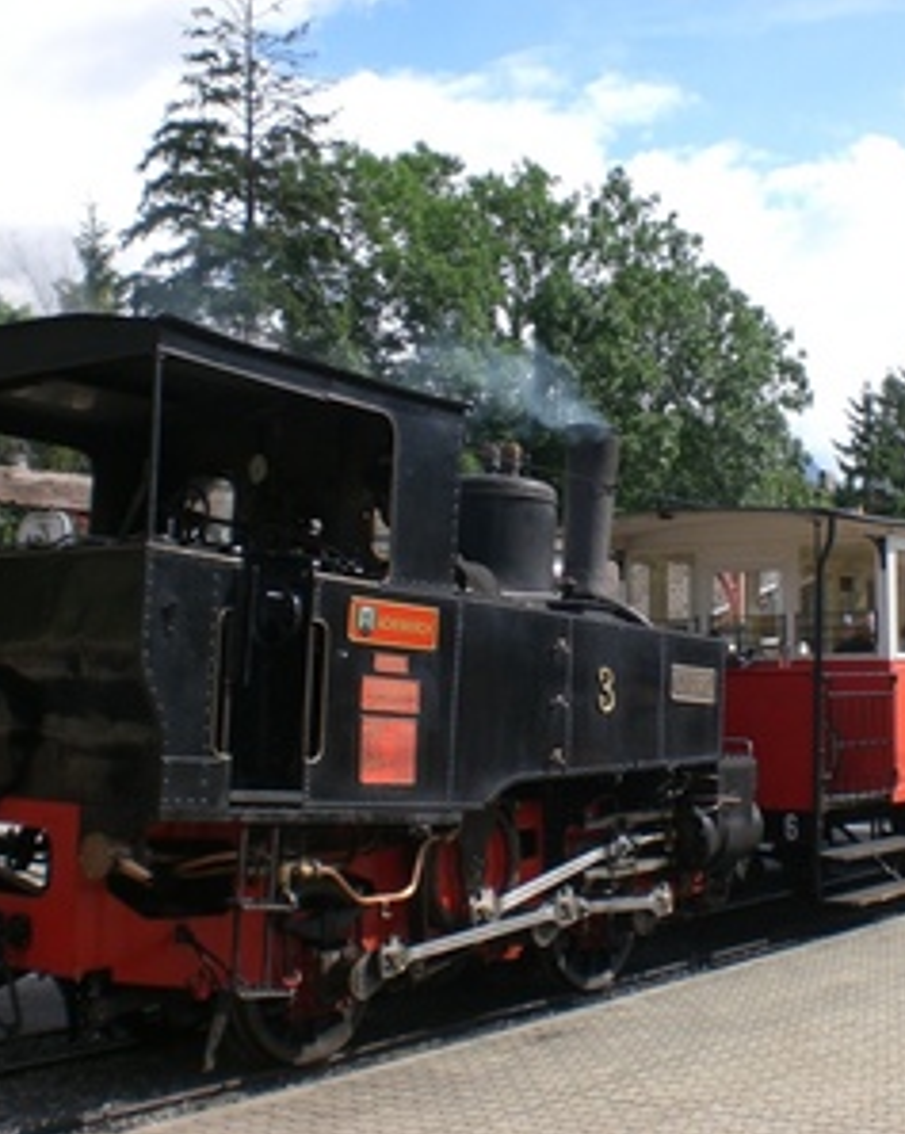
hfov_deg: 29.7
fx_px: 1677
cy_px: 569
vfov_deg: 37.4
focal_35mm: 50
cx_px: 684
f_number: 4.4
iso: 50
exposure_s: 1/400
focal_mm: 6.3
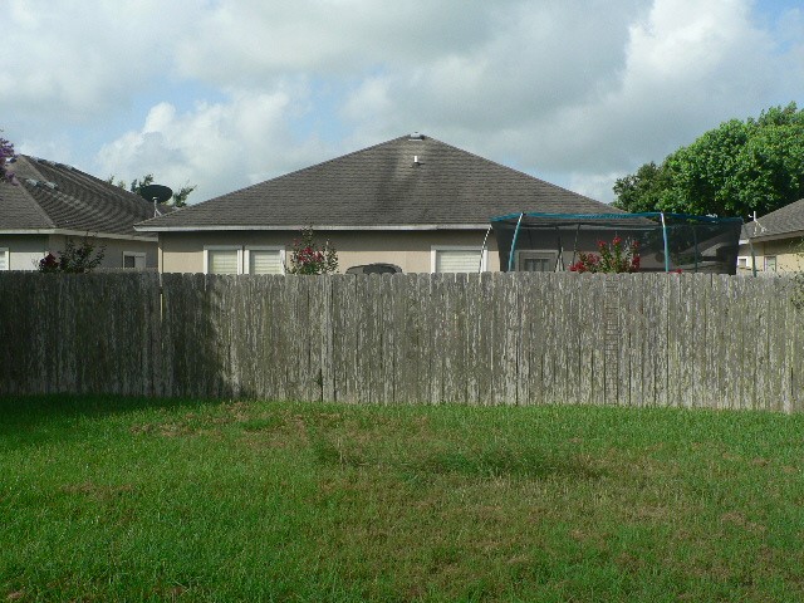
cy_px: 302
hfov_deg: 51.4
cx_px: 402
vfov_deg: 39.7
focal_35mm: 36
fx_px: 836
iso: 80
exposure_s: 1/400
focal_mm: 6
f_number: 5
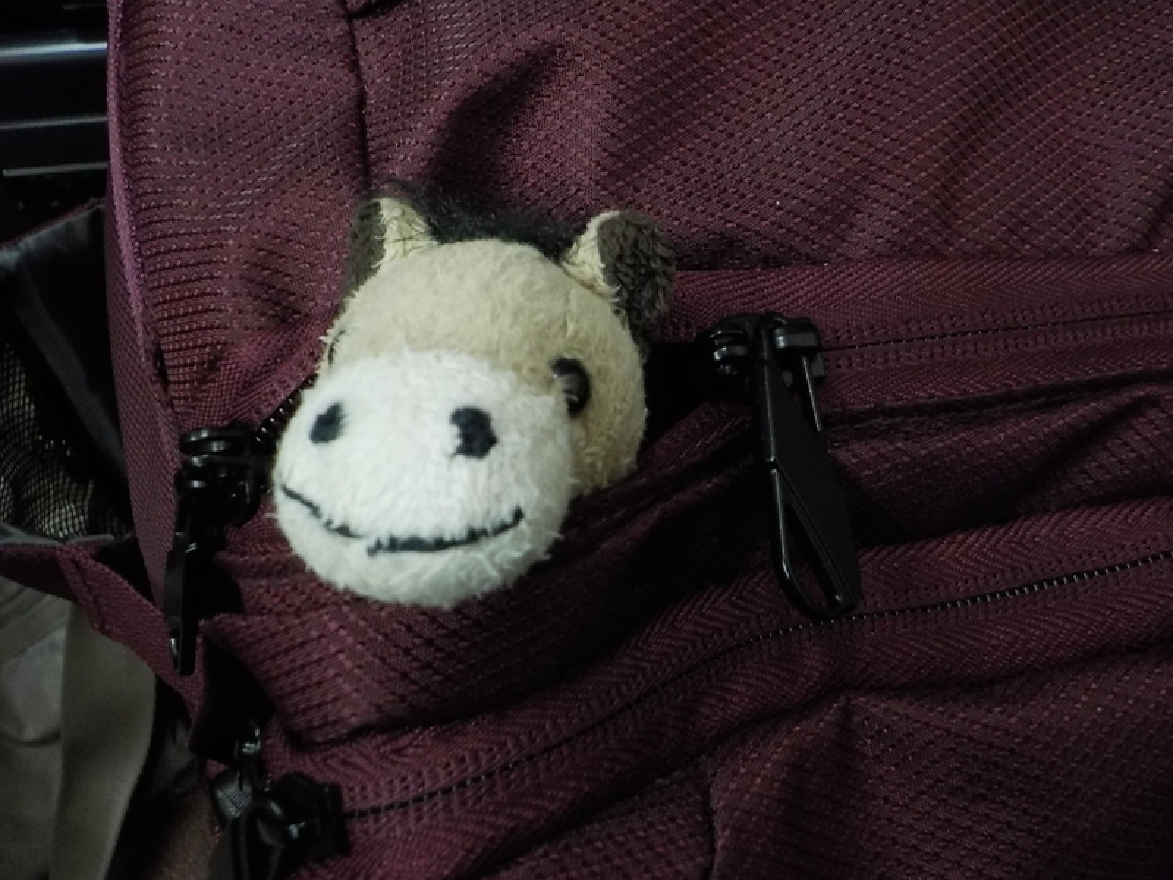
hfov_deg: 60.0
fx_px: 1017
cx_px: 586
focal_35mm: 30
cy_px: 440
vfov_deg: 46.8
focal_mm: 4.1
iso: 500
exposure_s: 1/15
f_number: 3.3
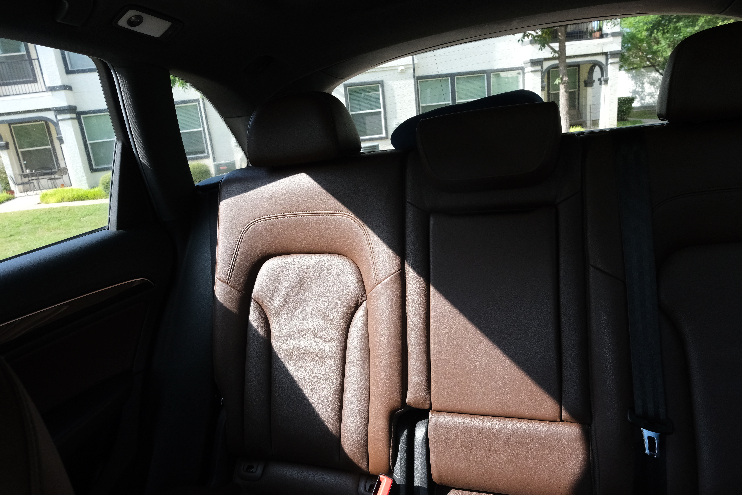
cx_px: 371
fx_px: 495
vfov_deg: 53.1
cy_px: 248
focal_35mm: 24
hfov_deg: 73.7
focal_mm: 16
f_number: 7.1
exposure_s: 1/250
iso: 2000
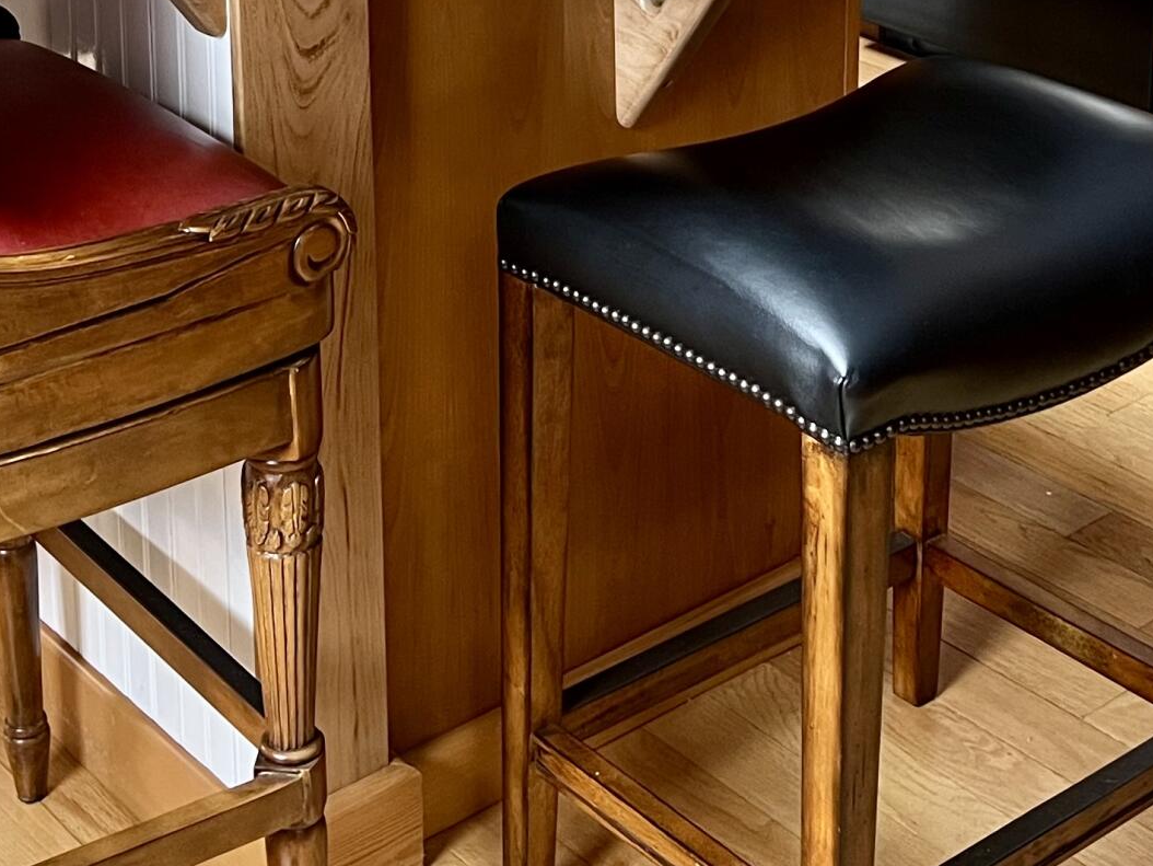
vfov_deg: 18.7
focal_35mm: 74
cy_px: -197
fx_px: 2465
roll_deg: +0.8
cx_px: 427
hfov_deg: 26.2
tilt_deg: -14.6
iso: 320
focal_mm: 5.7
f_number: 1.5
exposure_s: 1/60
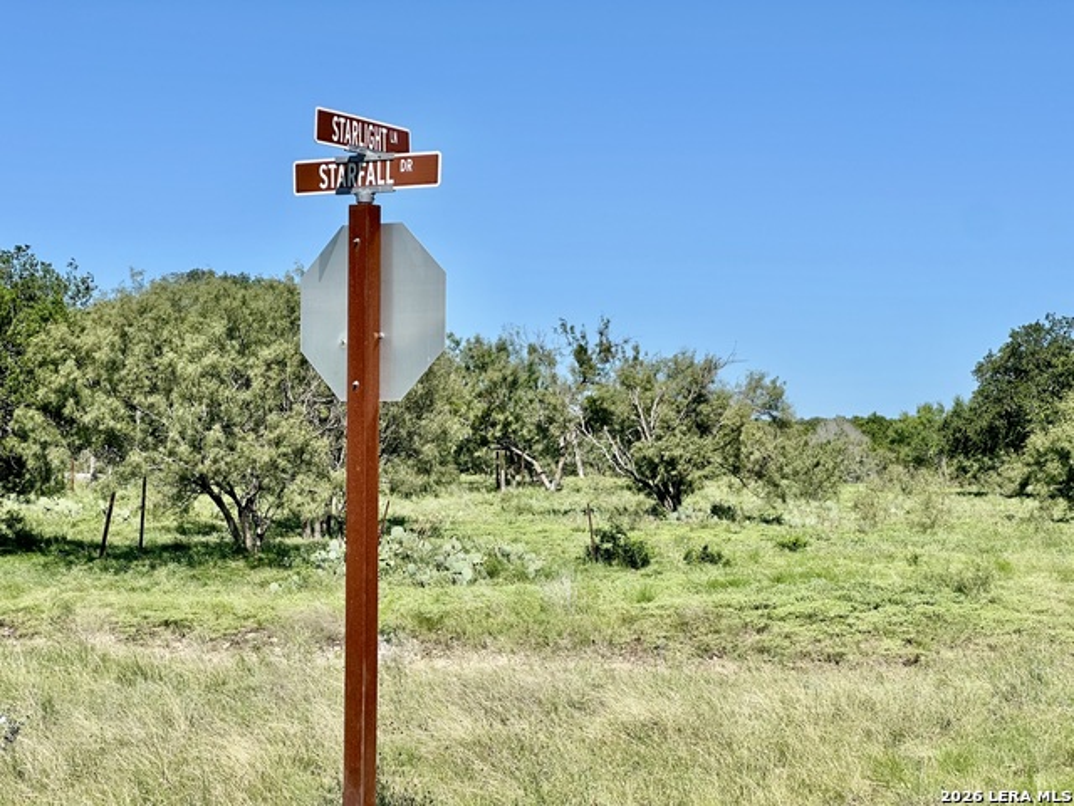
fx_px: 2389
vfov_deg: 19.1
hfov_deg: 25.3
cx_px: 537
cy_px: 403
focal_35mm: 77
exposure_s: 1/951
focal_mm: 9
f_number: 2.8
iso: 32
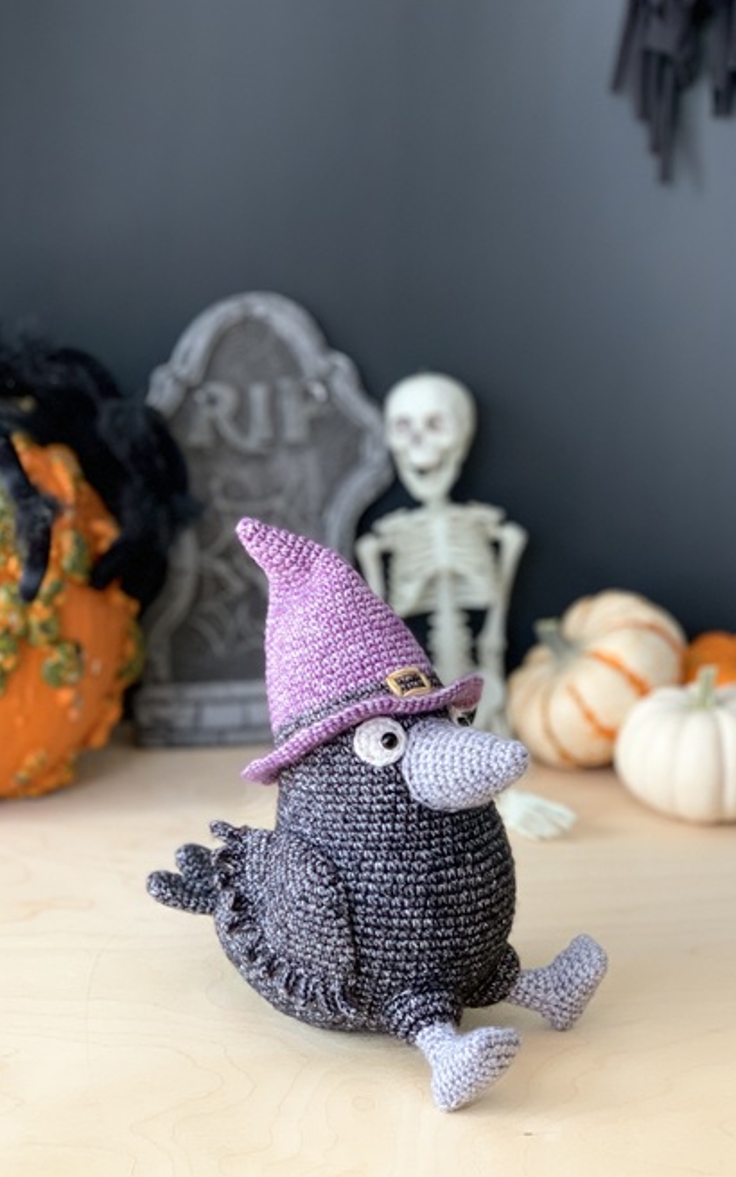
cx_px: 346
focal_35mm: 56
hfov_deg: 23.1
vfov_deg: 36.3
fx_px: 1797
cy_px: 594
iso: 160
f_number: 2.4
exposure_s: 1/60
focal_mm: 6
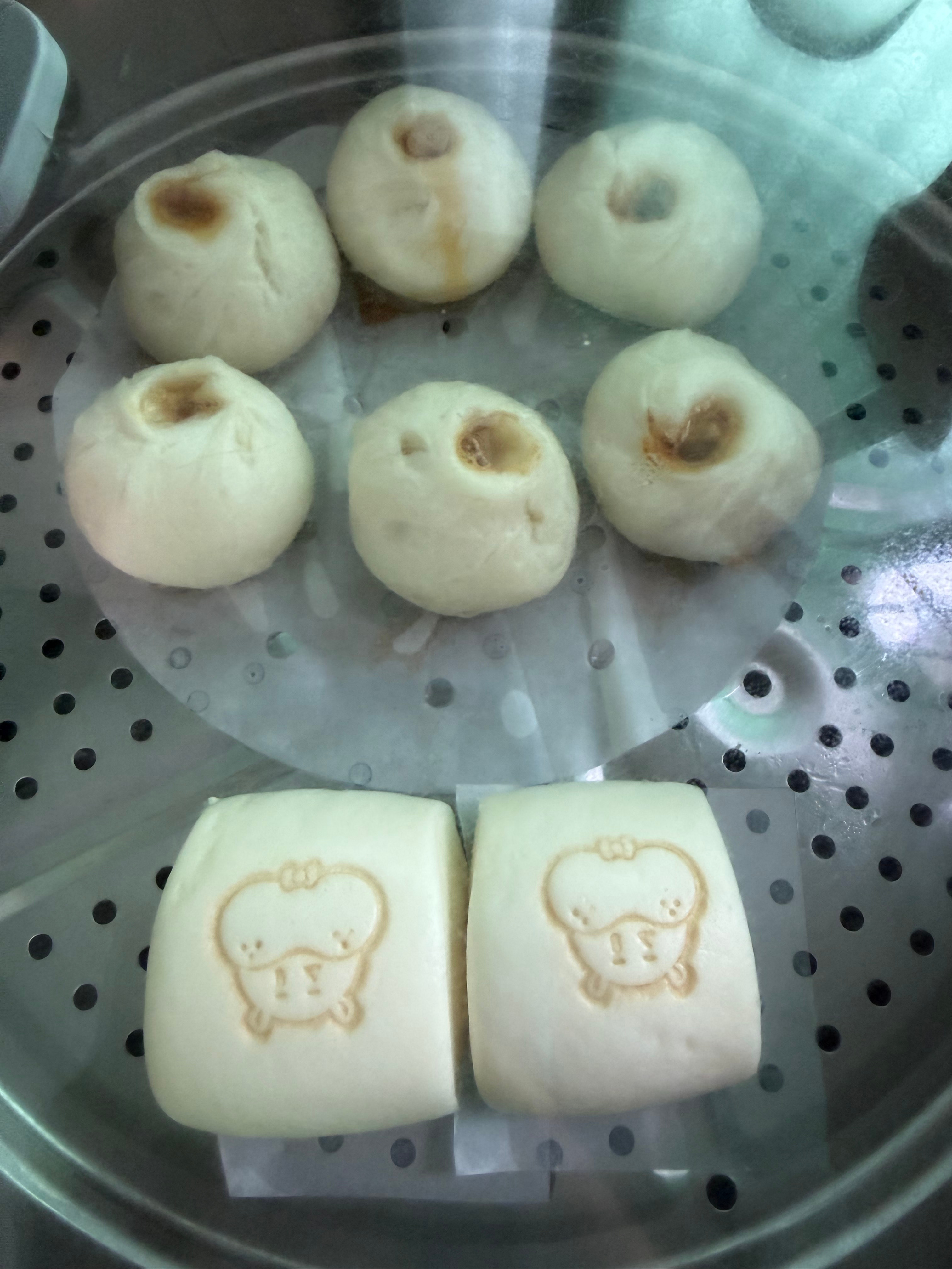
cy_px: 634
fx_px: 880
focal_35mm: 24
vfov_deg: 71.6
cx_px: 476
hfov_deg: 56.8
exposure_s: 1/88
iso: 320
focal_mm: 2.22
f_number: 2.2
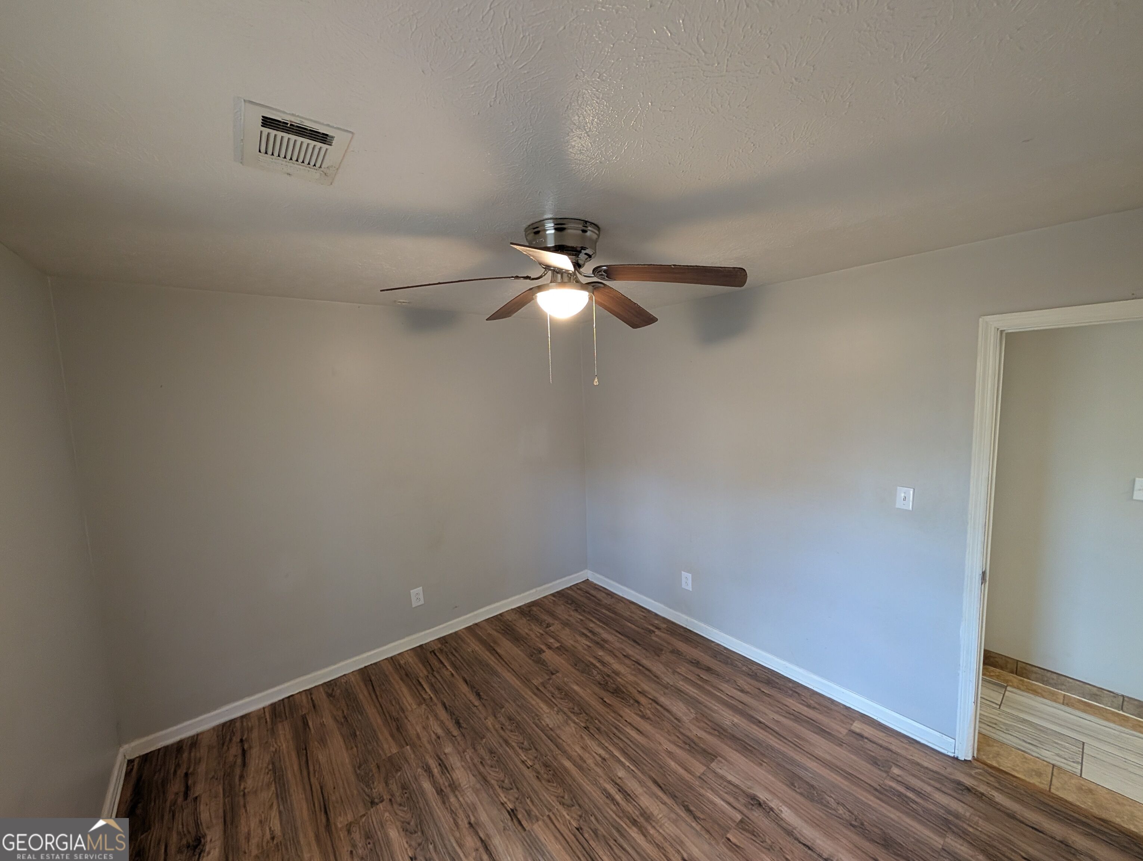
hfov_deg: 110.5
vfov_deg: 94.6
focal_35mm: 12
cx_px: 572
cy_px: 430
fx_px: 397
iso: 362
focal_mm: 2.02
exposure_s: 1/40
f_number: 1.7
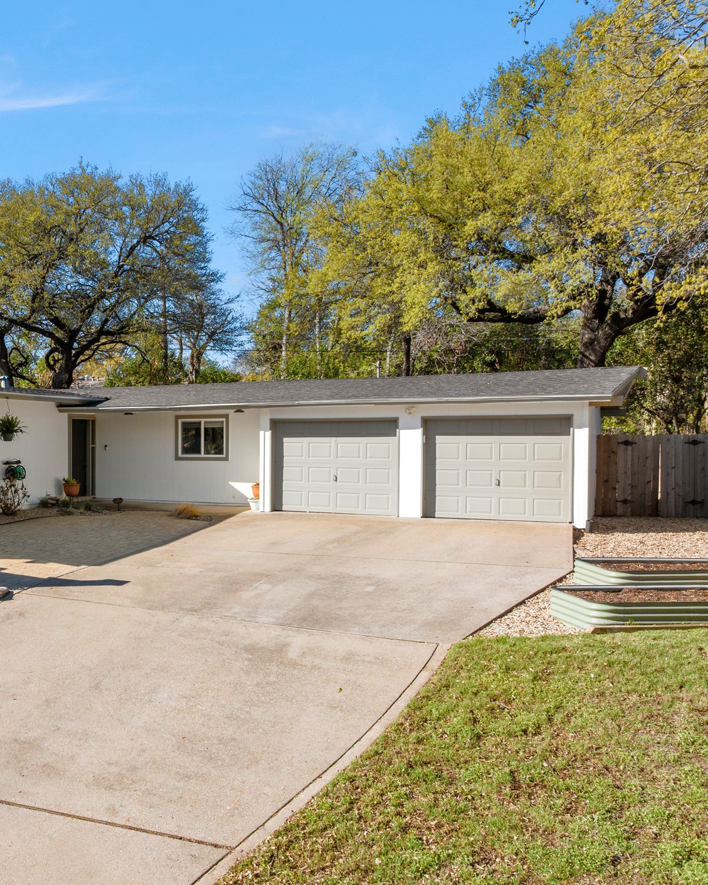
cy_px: 469
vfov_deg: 52.8
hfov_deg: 40.2
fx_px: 890
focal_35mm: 34
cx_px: 76
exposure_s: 1/240
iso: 100
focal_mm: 12.29
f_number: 6.3
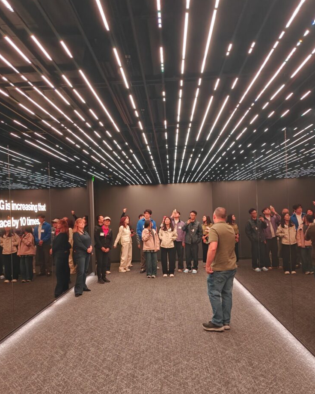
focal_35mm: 25
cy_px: 210
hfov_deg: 56.8
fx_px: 291
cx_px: 159
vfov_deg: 68.0
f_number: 1.6
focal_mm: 6.06
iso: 160
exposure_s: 1/40
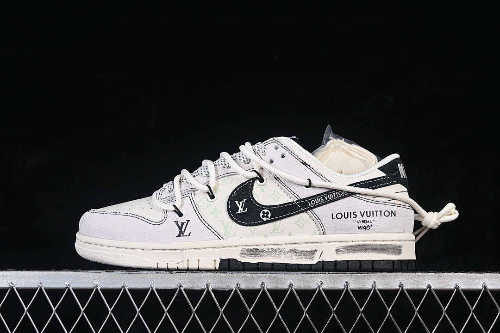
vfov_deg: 18.2
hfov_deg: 27.0
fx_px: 1042
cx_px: 250
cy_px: 166
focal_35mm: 75
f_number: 8
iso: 160
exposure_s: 1/80
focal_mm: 50
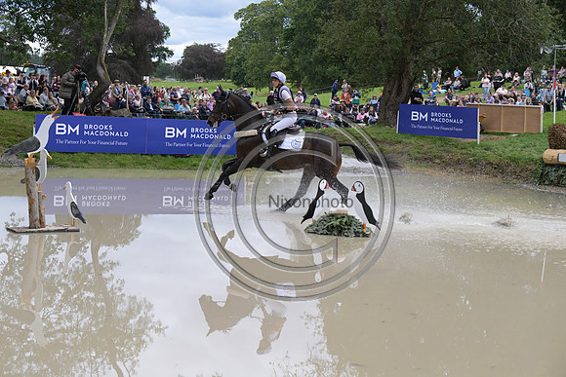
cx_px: 283
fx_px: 1101
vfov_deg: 19.5
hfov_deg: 28.8
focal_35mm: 70
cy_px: 188
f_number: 5.6
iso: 900
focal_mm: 70
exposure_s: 1/1250
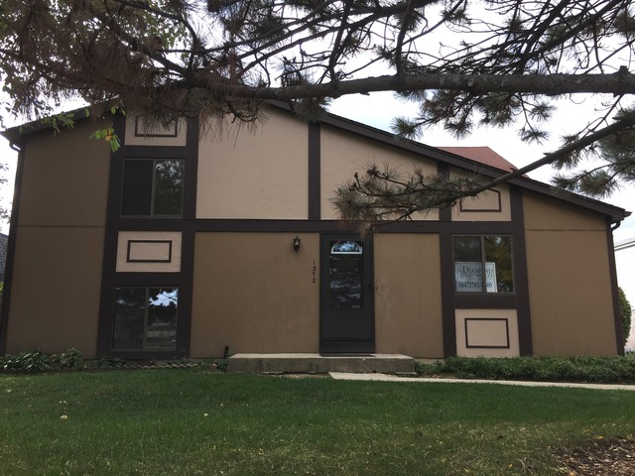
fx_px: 532
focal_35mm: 29
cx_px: 318
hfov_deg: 61.7
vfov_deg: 48.2
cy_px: 238
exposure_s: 1/267
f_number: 2.2
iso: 32
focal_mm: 4.15
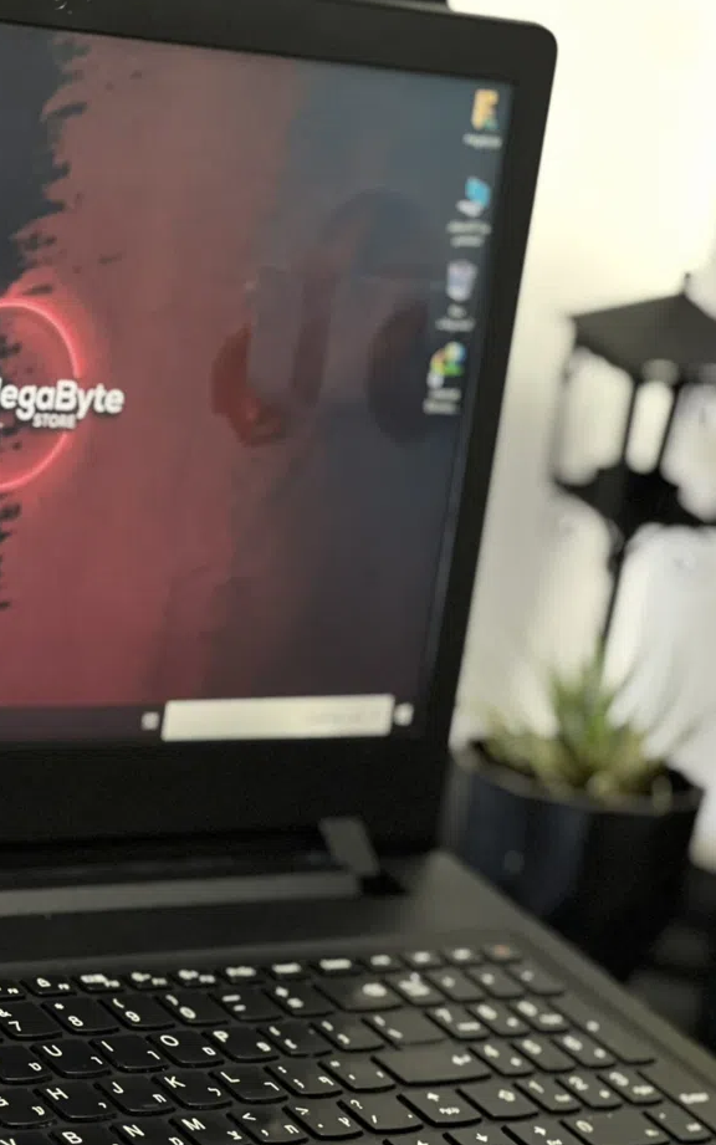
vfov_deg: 17.2
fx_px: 3776
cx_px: 82
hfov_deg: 10.8
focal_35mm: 121
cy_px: 679
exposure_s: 1/20
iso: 400
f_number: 2.8
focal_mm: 9
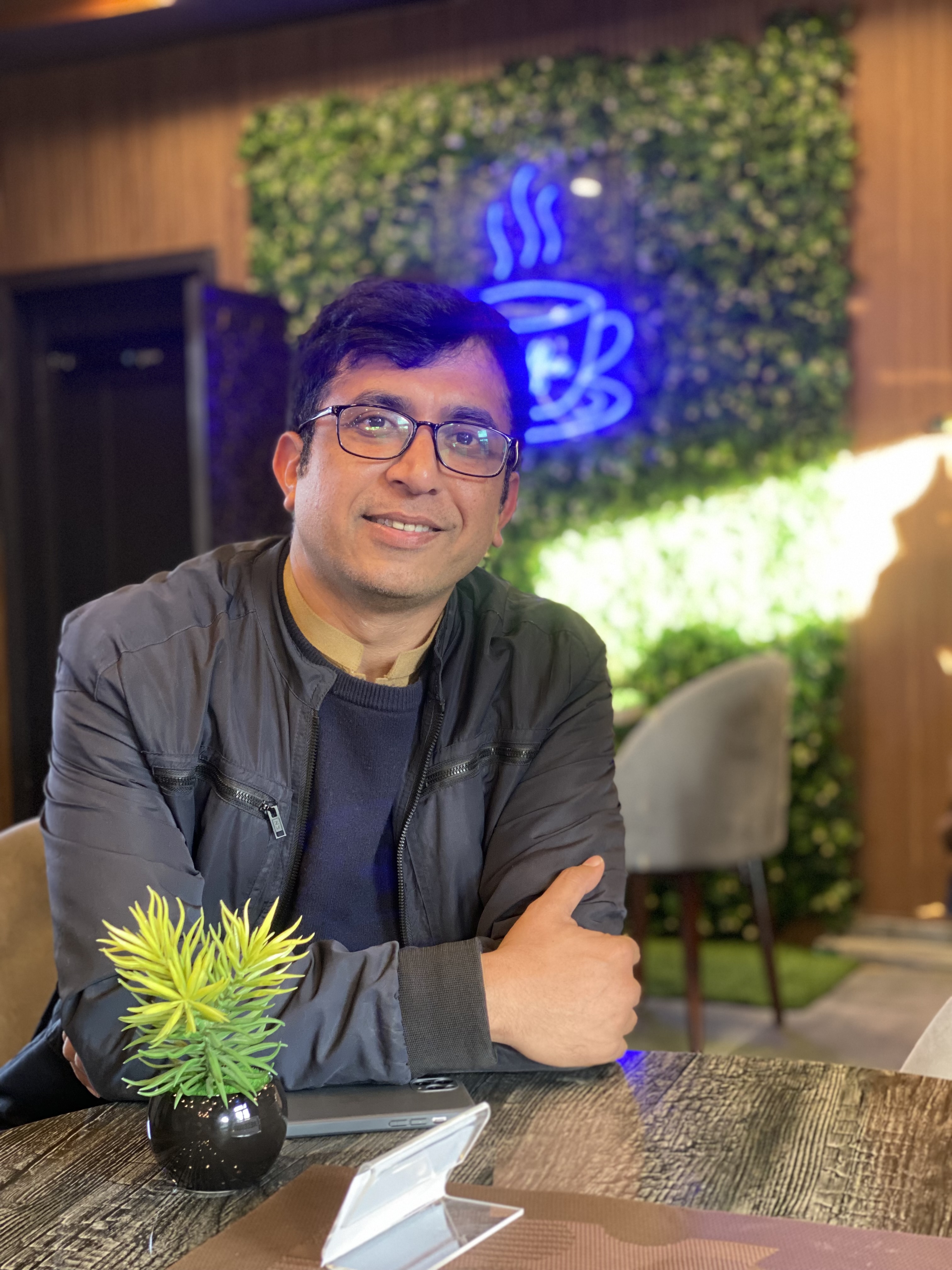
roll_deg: +0.9
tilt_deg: -2.1
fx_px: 1907
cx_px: 476
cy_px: 635
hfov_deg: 28.0
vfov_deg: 36.8
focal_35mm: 52
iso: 200
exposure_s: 1/40
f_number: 2
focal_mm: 6
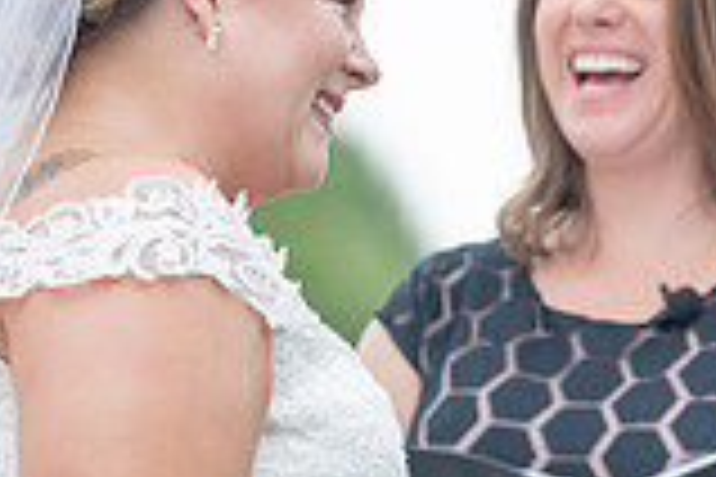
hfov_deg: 2.6
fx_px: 15970
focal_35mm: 803
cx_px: 816
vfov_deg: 1.7
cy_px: 406
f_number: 4
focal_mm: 198
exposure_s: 1/200
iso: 160
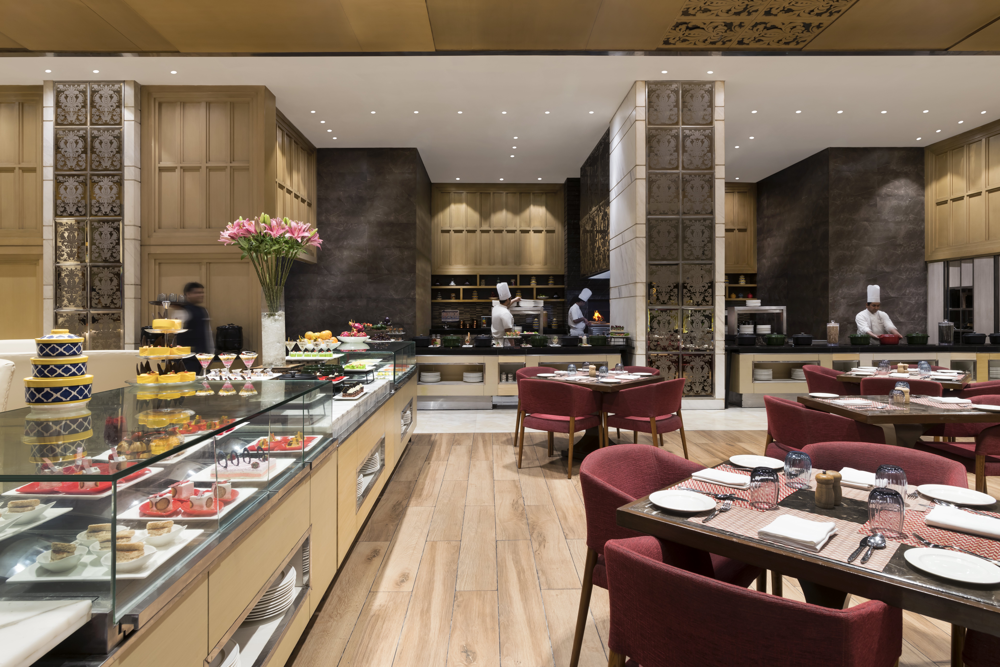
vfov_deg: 61.9
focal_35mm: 20
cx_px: 500
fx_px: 556
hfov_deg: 84.0
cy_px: 334
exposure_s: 1.6
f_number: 13
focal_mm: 20
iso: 200
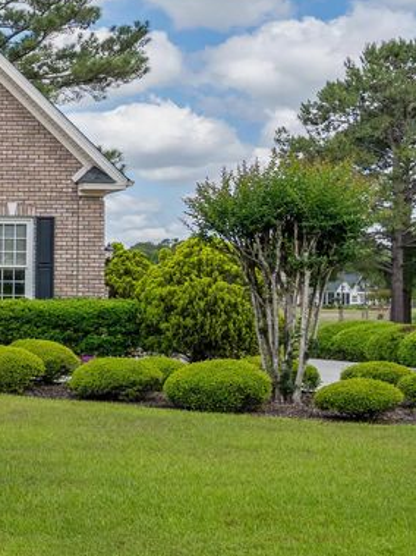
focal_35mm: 65
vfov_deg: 29.7
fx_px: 1042
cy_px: 199
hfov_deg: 18.3
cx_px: -311
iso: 500
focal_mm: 25
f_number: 8
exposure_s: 1/1000
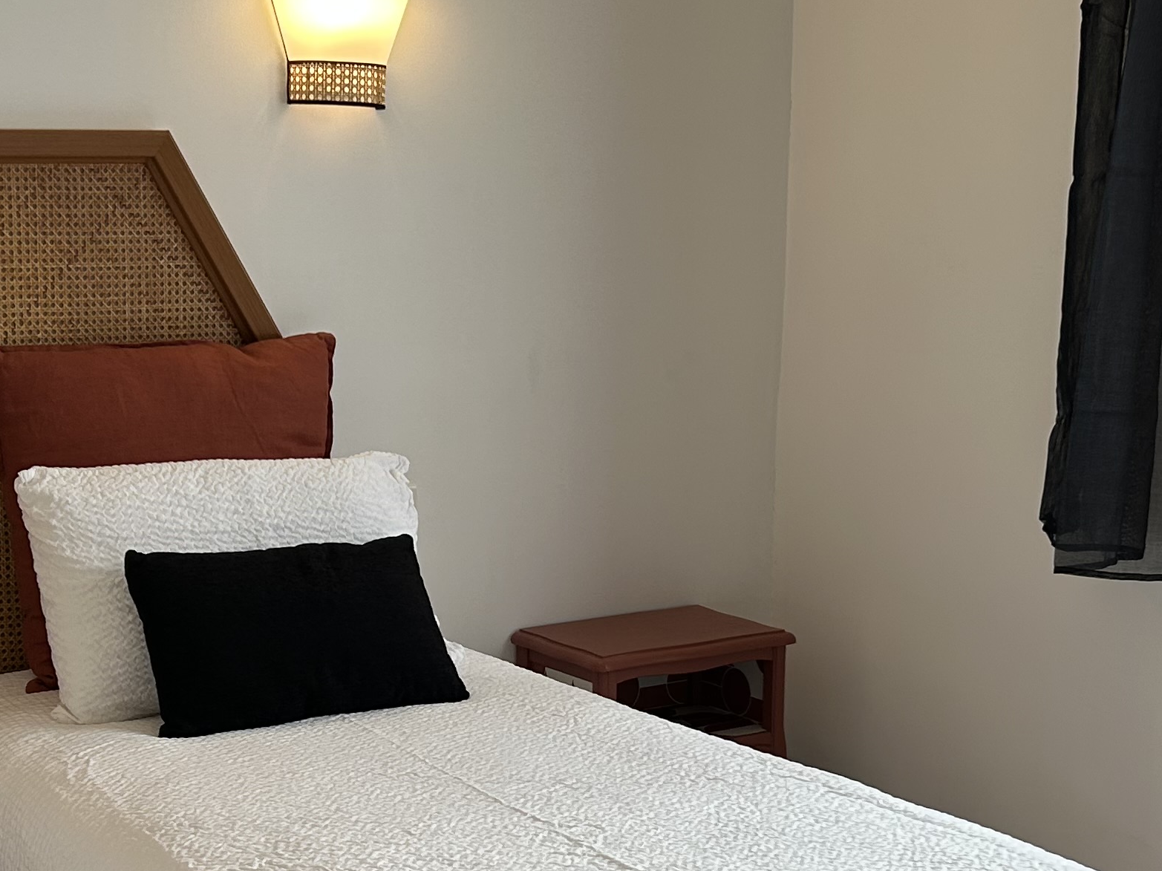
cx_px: 520
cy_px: 716
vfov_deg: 21.6
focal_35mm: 67
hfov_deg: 29.0
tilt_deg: -15.0
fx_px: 2249
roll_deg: -0.6
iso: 50
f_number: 1.5
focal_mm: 5.7
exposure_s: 1/100
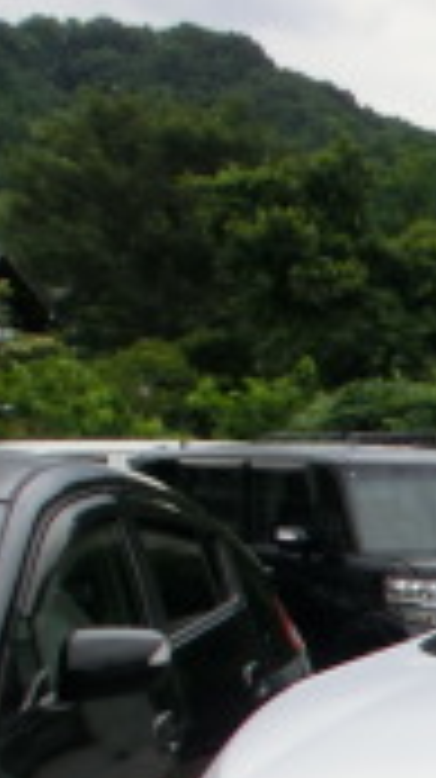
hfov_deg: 6.5
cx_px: 1371
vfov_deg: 12.3
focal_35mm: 169
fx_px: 3482
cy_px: 1061
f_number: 4
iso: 100
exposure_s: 1/125
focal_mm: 7.38
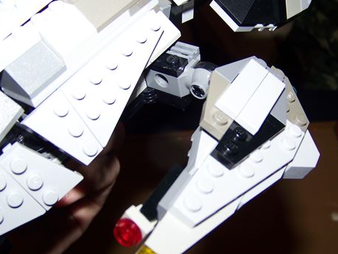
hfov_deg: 38.1
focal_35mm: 50
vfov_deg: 29.1
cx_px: 189
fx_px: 488
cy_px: 145
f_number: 2.8
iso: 64
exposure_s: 1/30
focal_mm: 5.85
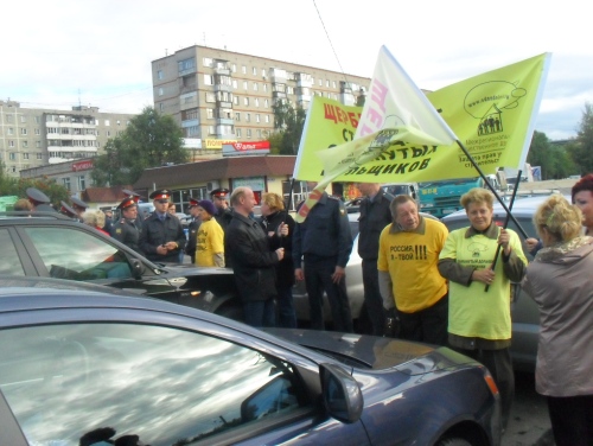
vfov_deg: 40.8
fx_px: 600
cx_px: 296
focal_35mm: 35
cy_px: 223
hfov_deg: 52.6
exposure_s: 1/250
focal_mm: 6.3
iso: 400
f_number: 8.4
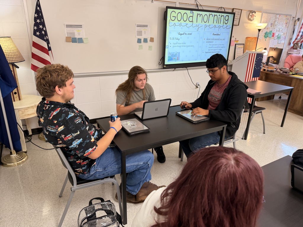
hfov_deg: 71.6
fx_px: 210
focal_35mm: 24
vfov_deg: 56.8
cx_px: 152
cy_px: 114
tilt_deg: -21.8
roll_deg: -1.3
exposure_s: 1/60
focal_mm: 6.76
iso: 160
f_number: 1.78
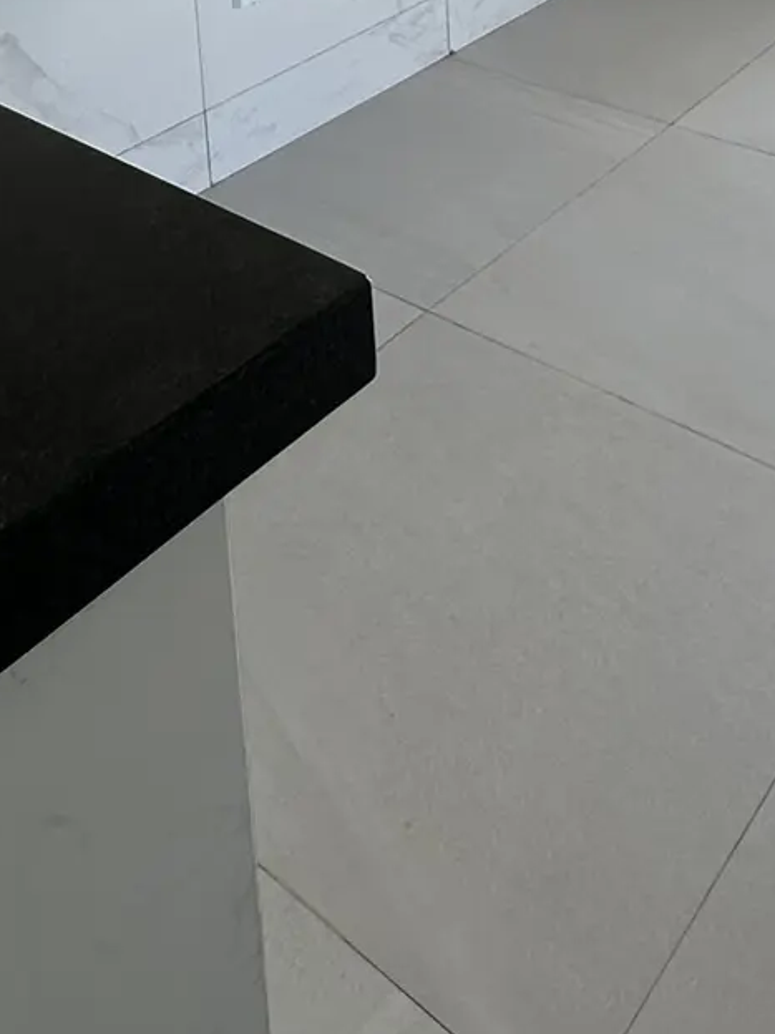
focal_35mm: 46
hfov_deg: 31.5
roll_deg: +2.7
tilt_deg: -9.0
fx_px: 1374
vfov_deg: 32.3
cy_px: -277
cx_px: 413
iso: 40
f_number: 2.2
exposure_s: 1/166
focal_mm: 2.22
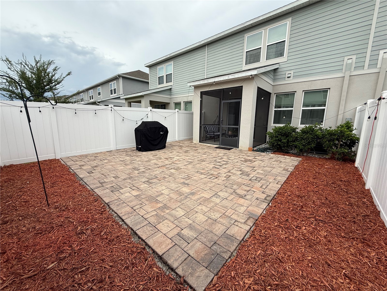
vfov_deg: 85.7
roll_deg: -1.1
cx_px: 194
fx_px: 157
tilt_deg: -9.2
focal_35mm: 14
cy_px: 146
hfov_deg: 102.1
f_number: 2.2
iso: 50
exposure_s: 1/1189
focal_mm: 2.22
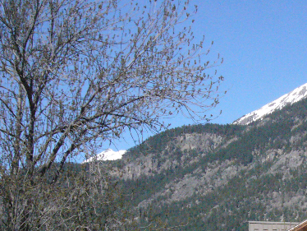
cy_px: 238
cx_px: 338
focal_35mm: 101
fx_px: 896
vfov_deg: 14.4
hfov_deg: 18.7
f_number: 7.1
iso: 400
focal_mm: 6.9
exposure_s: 1/1300
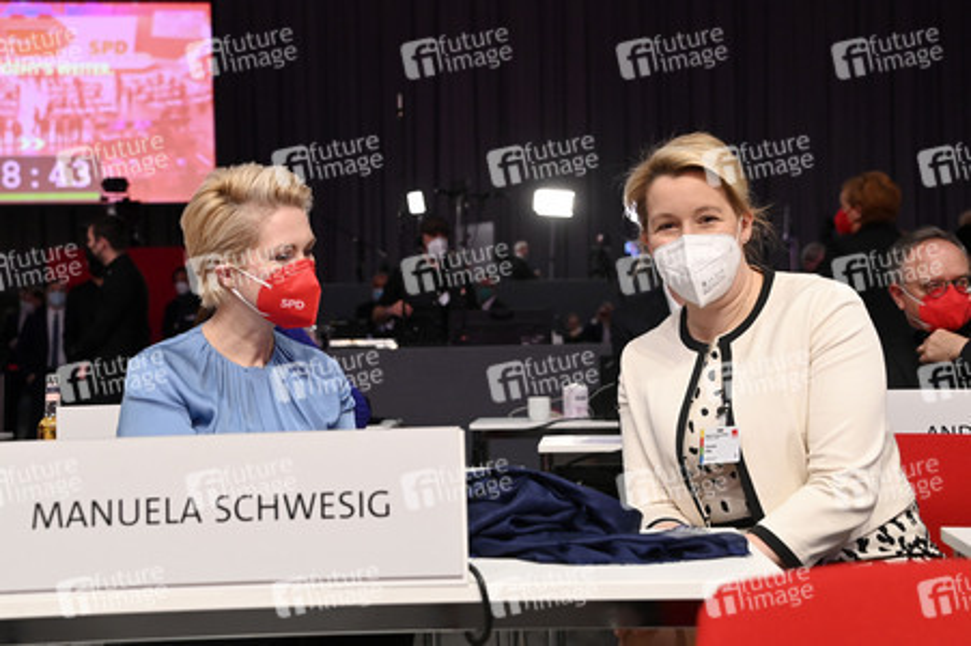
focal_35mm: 62
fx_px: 1671
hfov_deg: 32.4
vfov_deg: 21.9
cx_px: 486
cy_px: 323
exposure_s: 1/320
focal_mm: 62
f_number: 5.6
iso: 5000
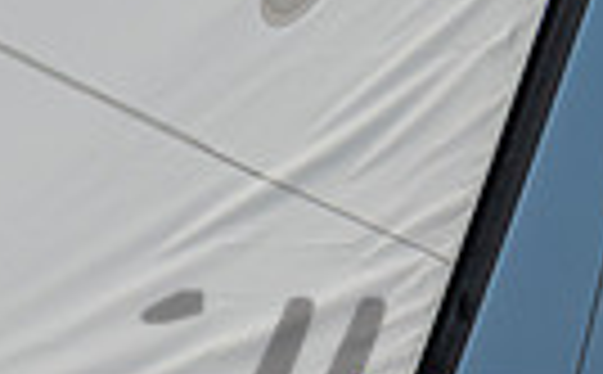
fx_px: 22671
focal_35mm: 1383
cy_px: 543
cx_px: -680
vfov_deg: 0.9
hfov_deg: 1.5
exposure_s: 1/4000
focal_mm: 220
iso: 400
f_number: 6.3
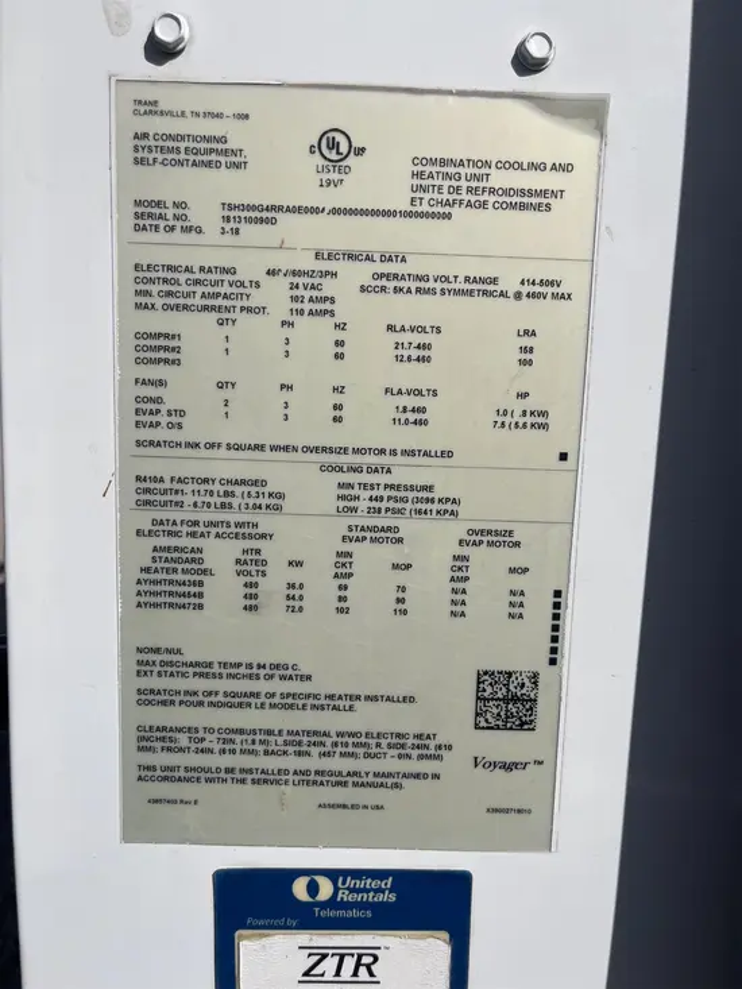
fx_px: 743
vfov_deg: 67.3
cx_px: 371
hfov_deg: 53.1
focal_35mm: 26
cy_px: 494
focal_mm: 5.1
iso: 50
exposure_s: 1/15152
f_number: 1.6
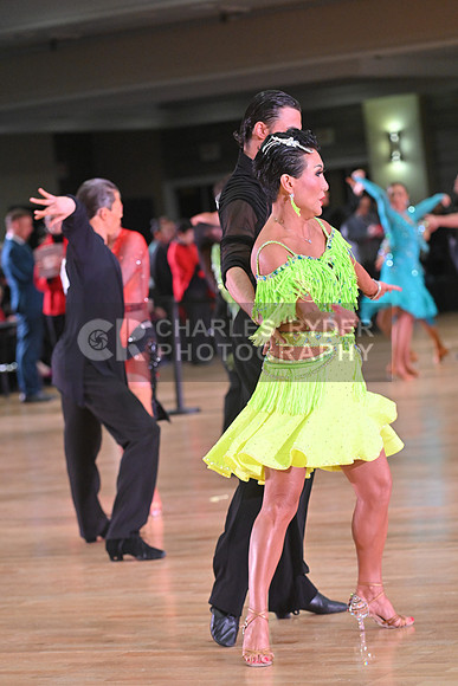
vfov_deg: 15.8
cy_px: 343
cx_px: 229
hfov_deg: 10.6
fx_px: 2479
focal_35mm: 130
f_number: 5
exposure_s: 1/400
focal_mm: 130
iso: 4000
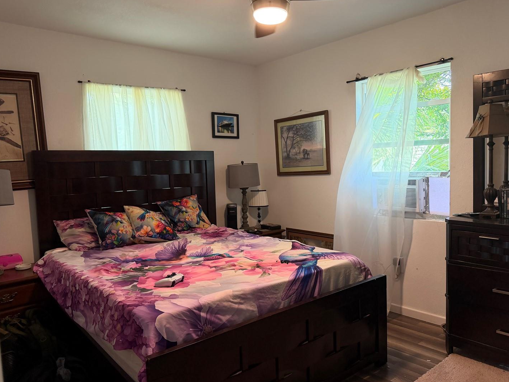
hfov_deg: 65.2
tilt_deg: -5.4
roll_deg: +1.7
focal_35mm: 27
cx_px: 276
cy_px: 195
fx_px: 397
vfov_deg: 51.4
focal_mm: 6.76
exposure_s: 1/60
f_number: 1.78
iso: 200
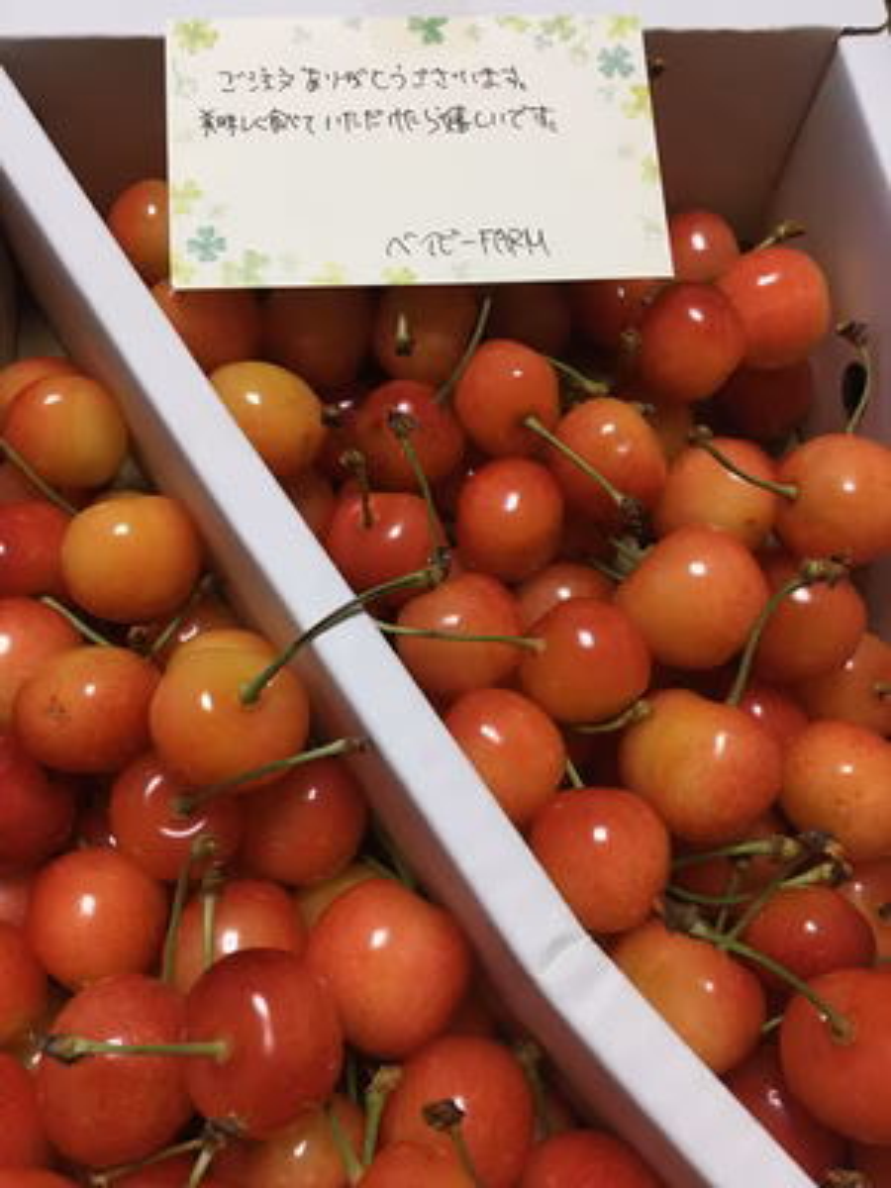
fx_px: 995
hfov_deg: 48.2
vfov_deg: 61.7
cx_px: 446
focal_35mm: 29
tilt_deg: -55.8
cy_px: 594
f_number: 2.2
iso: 100
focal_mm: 4.15
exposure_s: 1/30
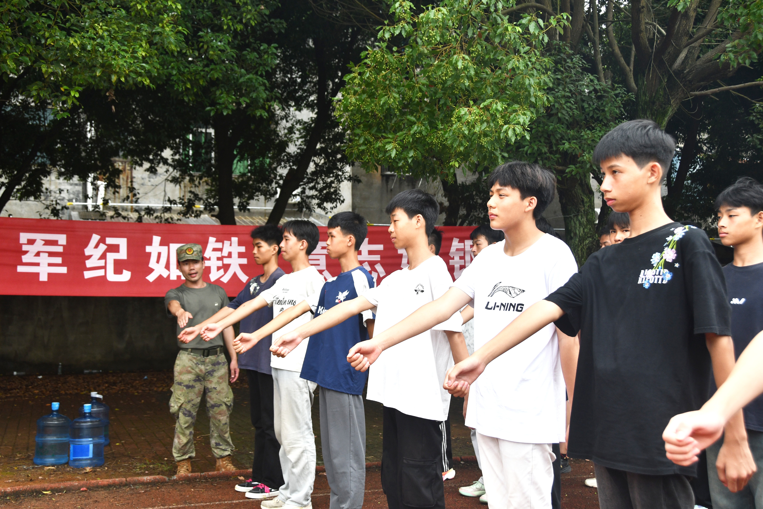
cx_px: 382
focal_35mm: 42
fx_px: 890
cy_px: 254
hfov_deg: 46.4
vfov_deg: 31.9
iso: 250
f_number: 5.6
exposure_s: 1/250
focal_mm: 28
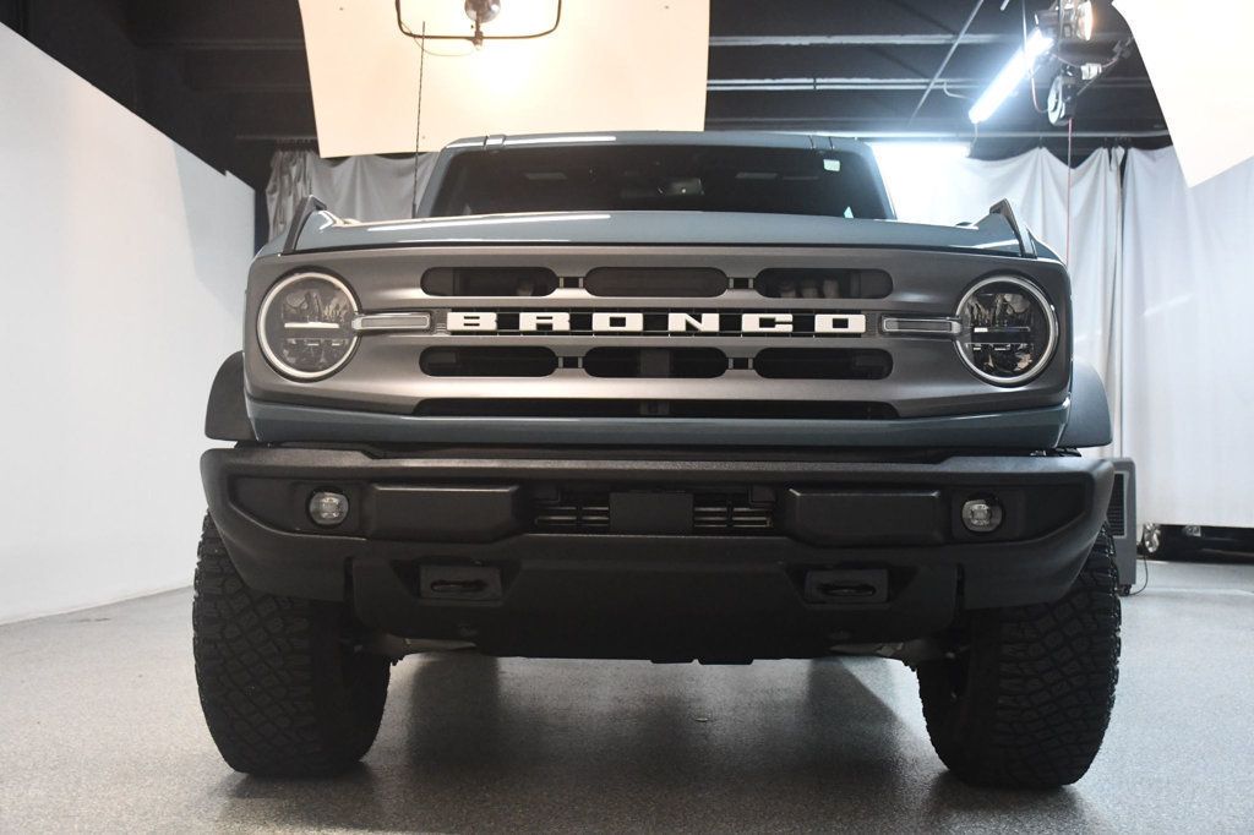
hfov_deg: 49.6
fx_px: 1358
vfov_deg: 34.2
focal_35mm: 39
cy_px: 418
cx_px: 627
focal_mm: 26
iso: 3200
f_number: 3.8
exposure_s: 1/125
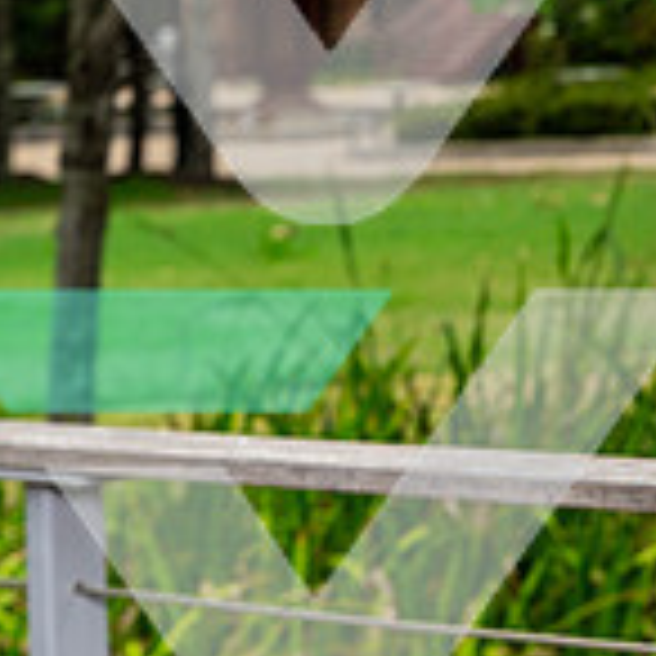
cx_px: 1083
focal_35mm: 193
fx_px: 4138
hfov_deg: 8.8
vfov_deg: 9.0
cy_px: -16
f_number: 8
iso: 100
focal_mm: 56
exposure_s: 1/250
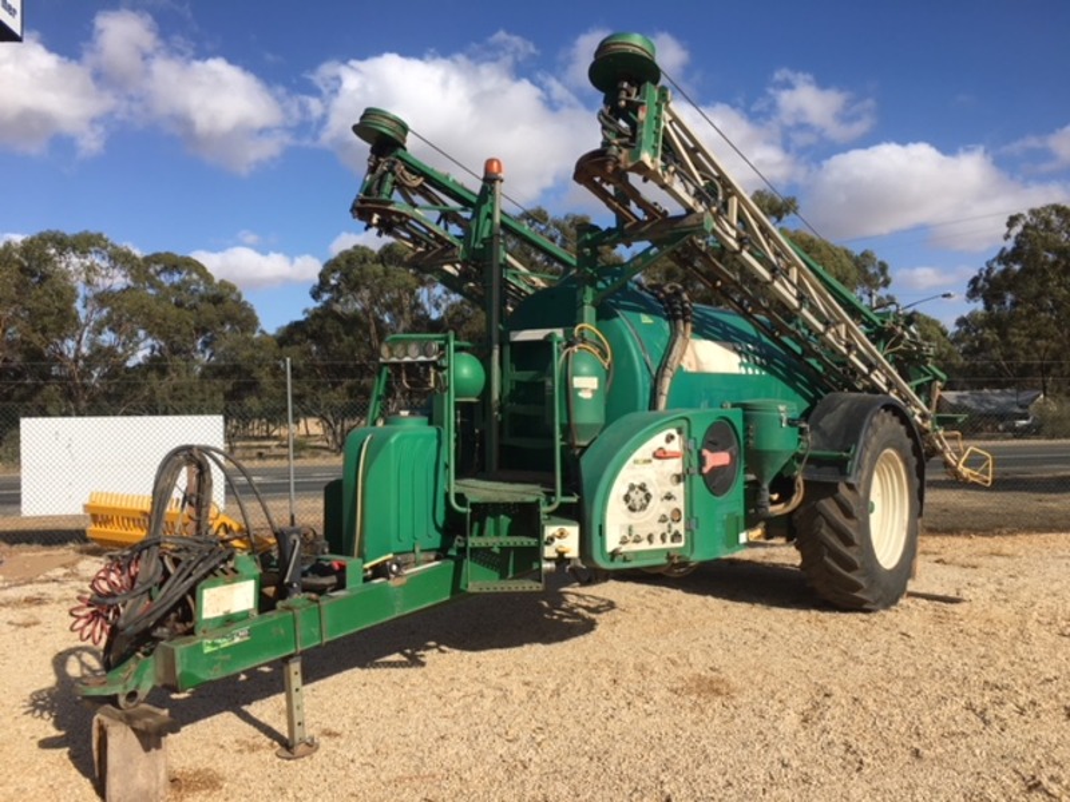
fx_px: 896
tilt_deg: -0.3
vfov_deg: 48.2
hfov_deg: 61.7
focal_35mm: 29
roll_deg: +1.6
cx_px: 535
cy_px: 401
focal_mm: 4.15
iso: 25
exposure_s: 1/1832
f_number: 2.2
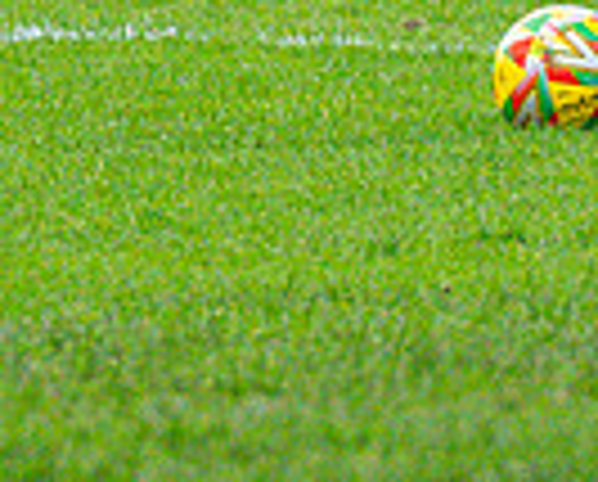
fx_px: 27954
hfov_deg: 1.2
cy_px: -458
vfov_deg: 1.0
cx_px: 1343
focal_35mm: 1576
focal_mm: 135
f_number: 4
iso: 2000
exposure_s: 1/1250
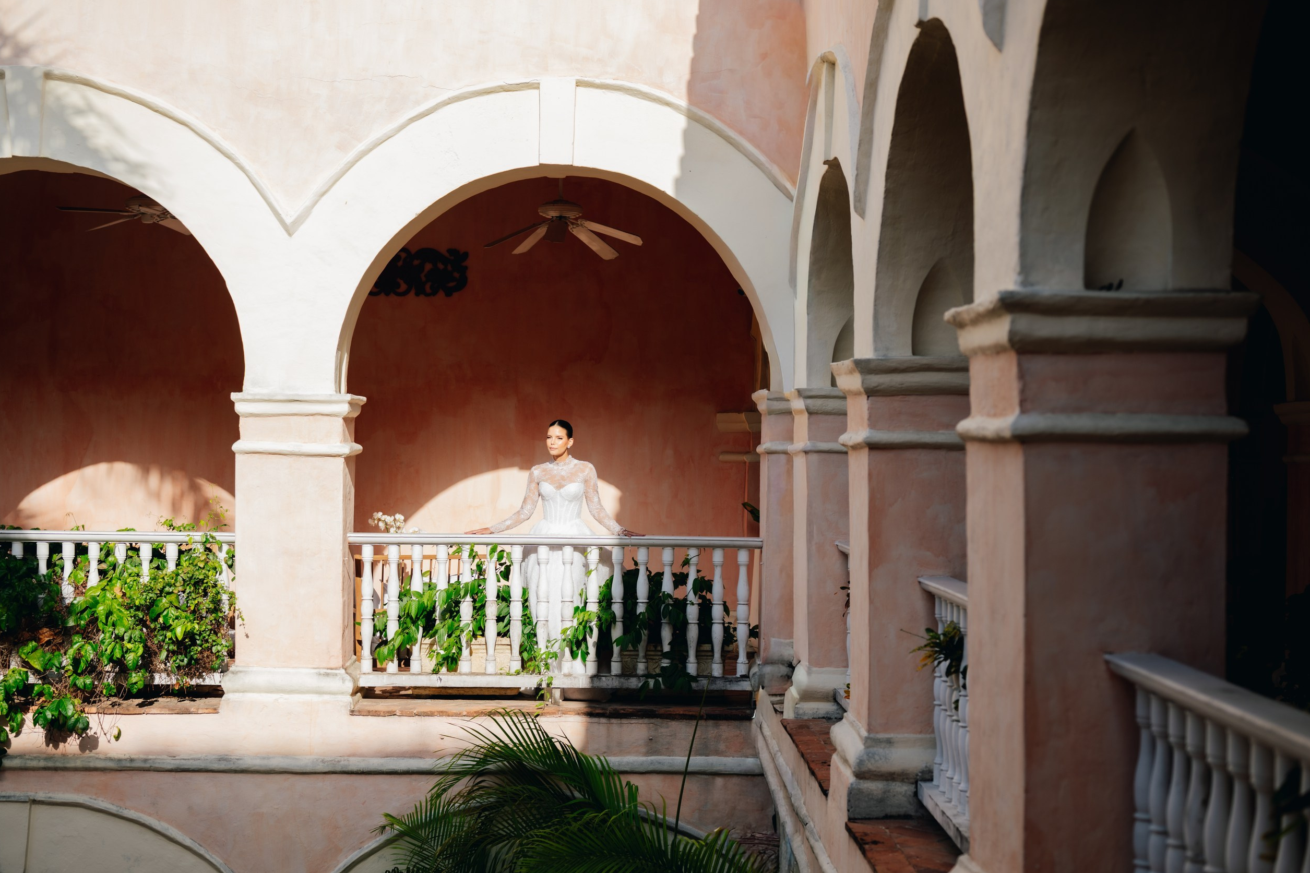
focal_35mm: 51
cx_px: 657
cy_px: 442
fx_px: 1856
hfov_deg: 38.9
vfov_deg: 26.5
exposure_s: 1/800
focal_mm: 50
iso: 64
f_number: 2.5
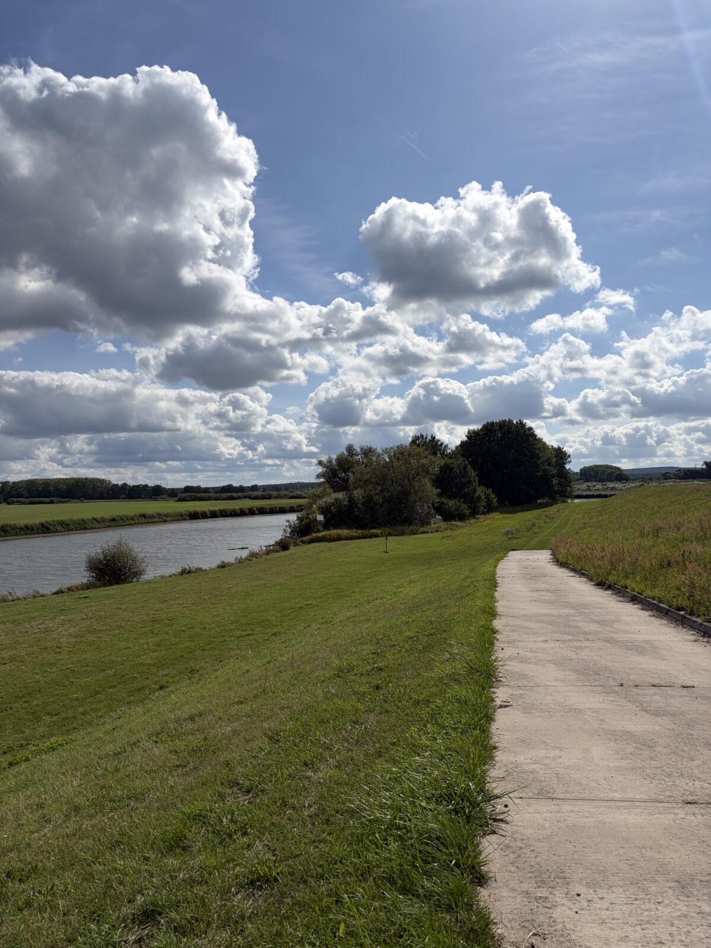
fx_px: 712
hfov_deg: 53.1
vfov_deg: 67.3
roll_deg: +2.0
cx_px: 356
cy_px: 474
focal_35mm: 26
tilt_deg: +1.7
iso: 50
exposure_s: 1/11905
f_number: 1.6
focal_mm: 5.96
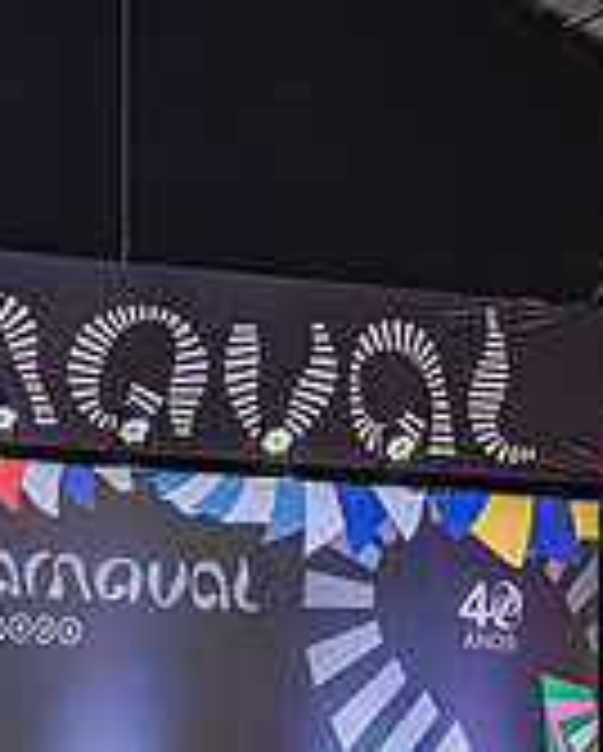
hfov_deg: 11.0
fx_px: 3117
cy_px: 653
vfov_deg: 13.6
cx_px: 284
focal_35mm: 140
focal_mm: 43
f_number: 4
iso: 1000
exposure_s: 1/320
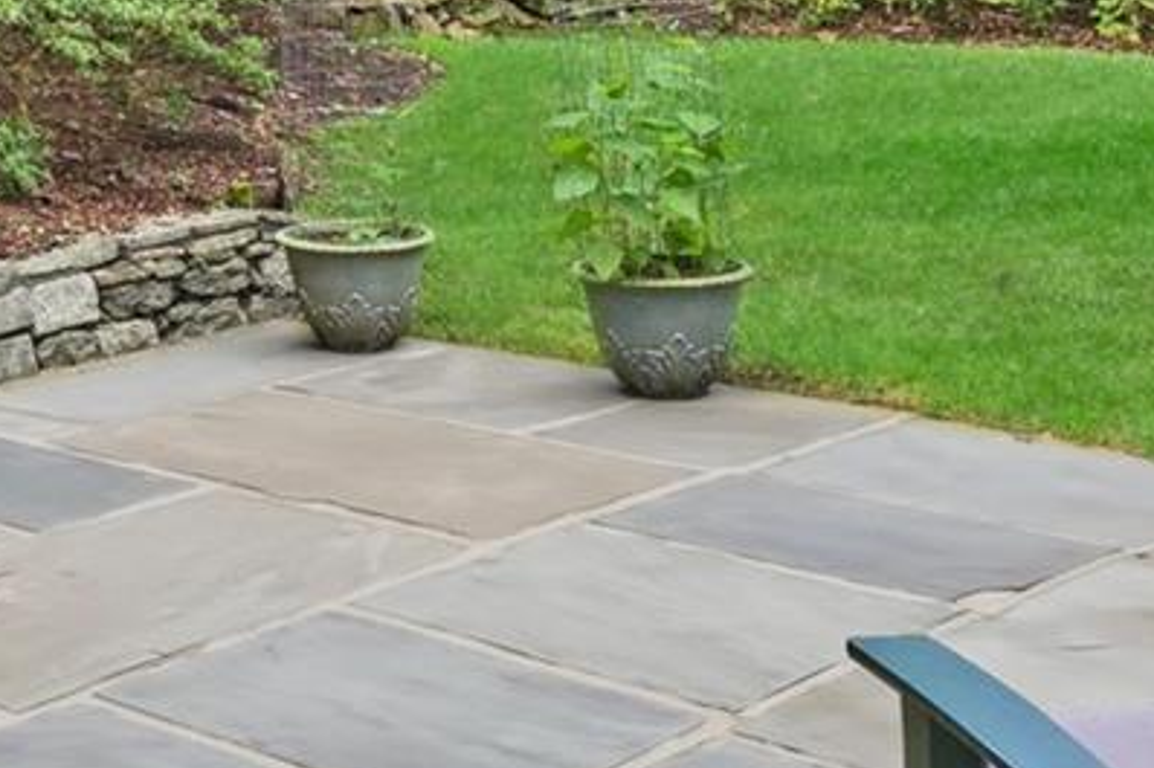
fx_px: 2307
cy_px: 6
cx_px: -203
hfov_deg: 25.4
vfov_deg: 18.4
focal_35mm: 72
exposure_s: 1/15
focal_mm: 14
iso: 200
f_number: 11
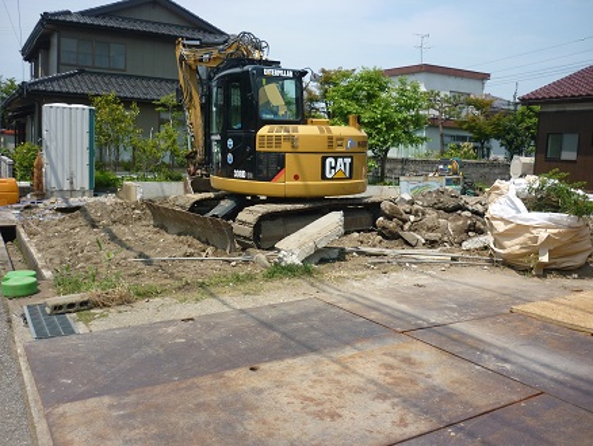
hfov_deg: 55.3
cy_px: 223
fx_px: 566
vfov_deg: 43.0
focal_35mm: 33
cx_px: 296
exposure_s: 1/160
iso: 80
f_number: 8
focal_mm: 5.5
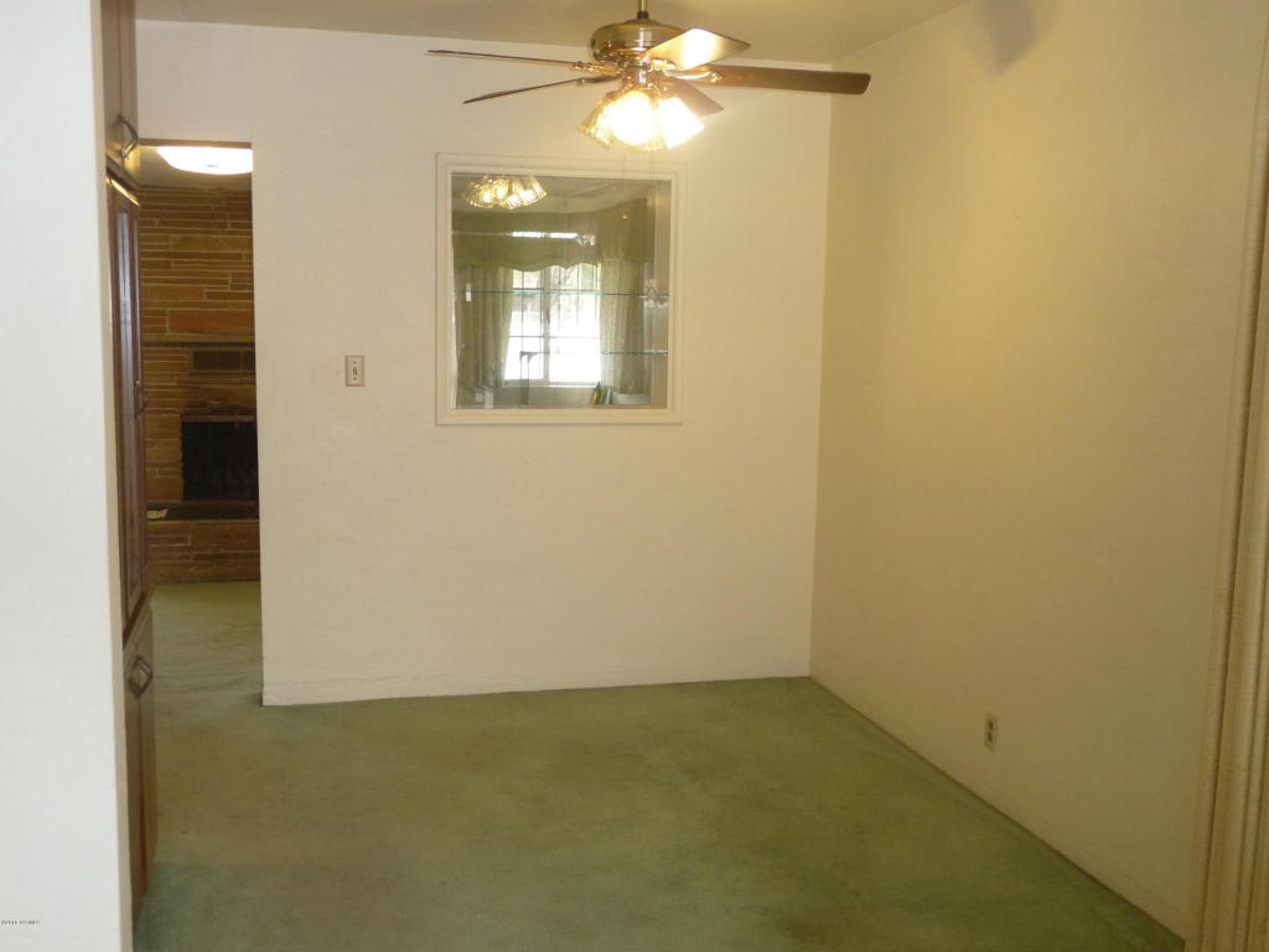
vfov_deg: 39.7
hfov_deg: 51.4
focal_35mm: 36
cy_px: 476
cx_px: 634
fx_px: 1320
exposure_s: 1/30
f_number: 3.7
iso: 320
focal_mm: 6
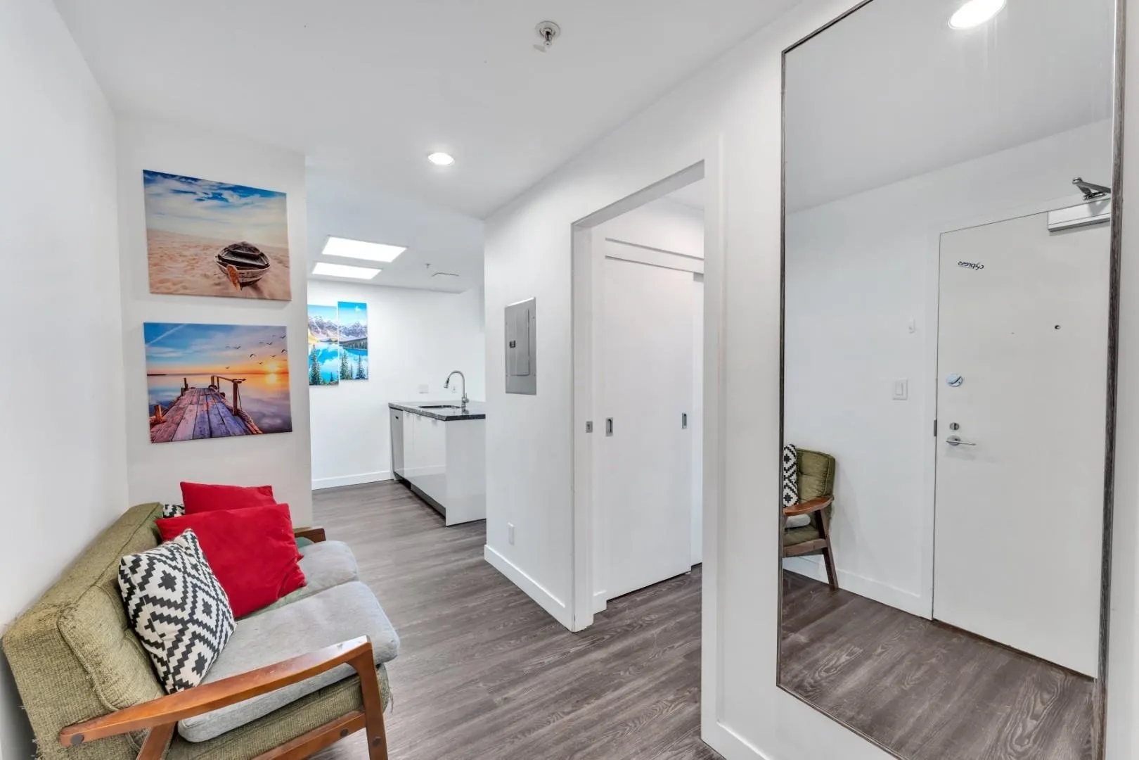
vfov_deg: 81.2
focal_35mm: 14
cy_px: 380
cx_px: 570
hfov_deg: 104.3
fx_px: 443
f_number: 8
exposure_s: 1/13
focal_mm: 14
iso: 400
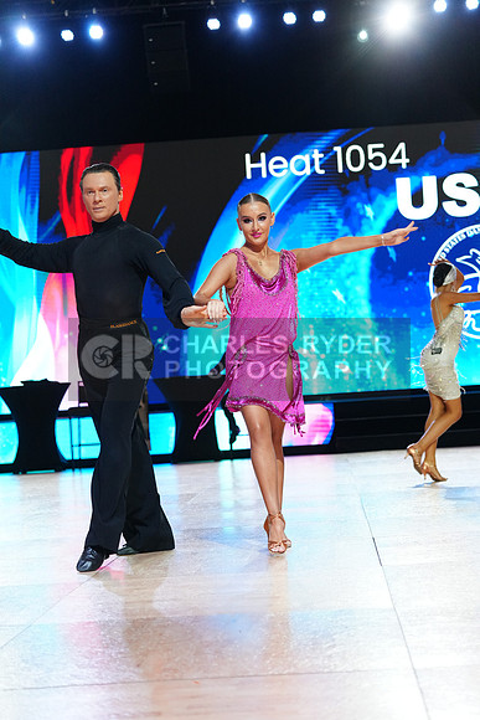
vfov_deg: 27.0
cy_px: 360
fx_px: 1499
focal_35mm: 75
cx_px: 240
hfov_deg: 18.2
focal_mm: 75
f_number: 4
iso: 2500
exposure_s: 1/320
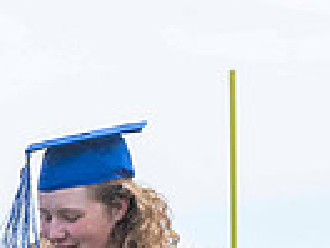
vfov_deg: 2.9
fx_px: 4881
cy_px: 296
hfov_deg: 3.8
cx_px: -251
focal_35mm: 512
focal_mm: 70
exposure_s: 1/250
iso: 200
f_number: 13
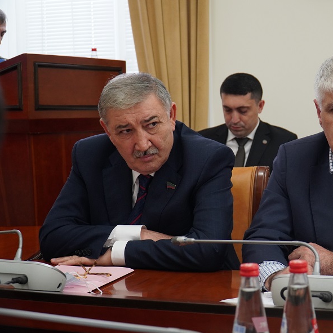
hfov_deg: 25.8
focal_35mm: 66
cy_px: 165
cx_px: 252
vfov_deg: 26.1
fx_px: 718
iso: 1250
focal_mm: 34
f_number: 4
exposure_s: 1/160
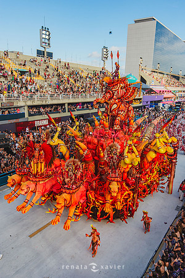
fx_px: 208
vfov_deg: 67.4
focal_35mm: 27
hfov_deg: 47.9
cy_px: 139
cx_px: 92
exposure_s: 1/3200
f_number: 4
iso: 200
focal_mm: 27
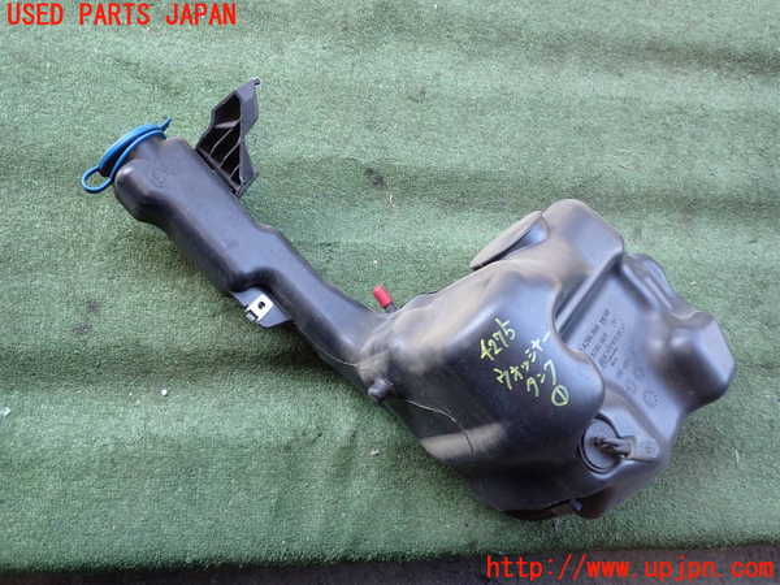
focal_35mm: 30
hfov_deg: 60.0
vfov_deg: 46.8
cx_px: 390
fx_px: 676
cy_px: 292
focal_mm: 5.4
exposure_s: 1/125
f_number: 2.3
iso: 200
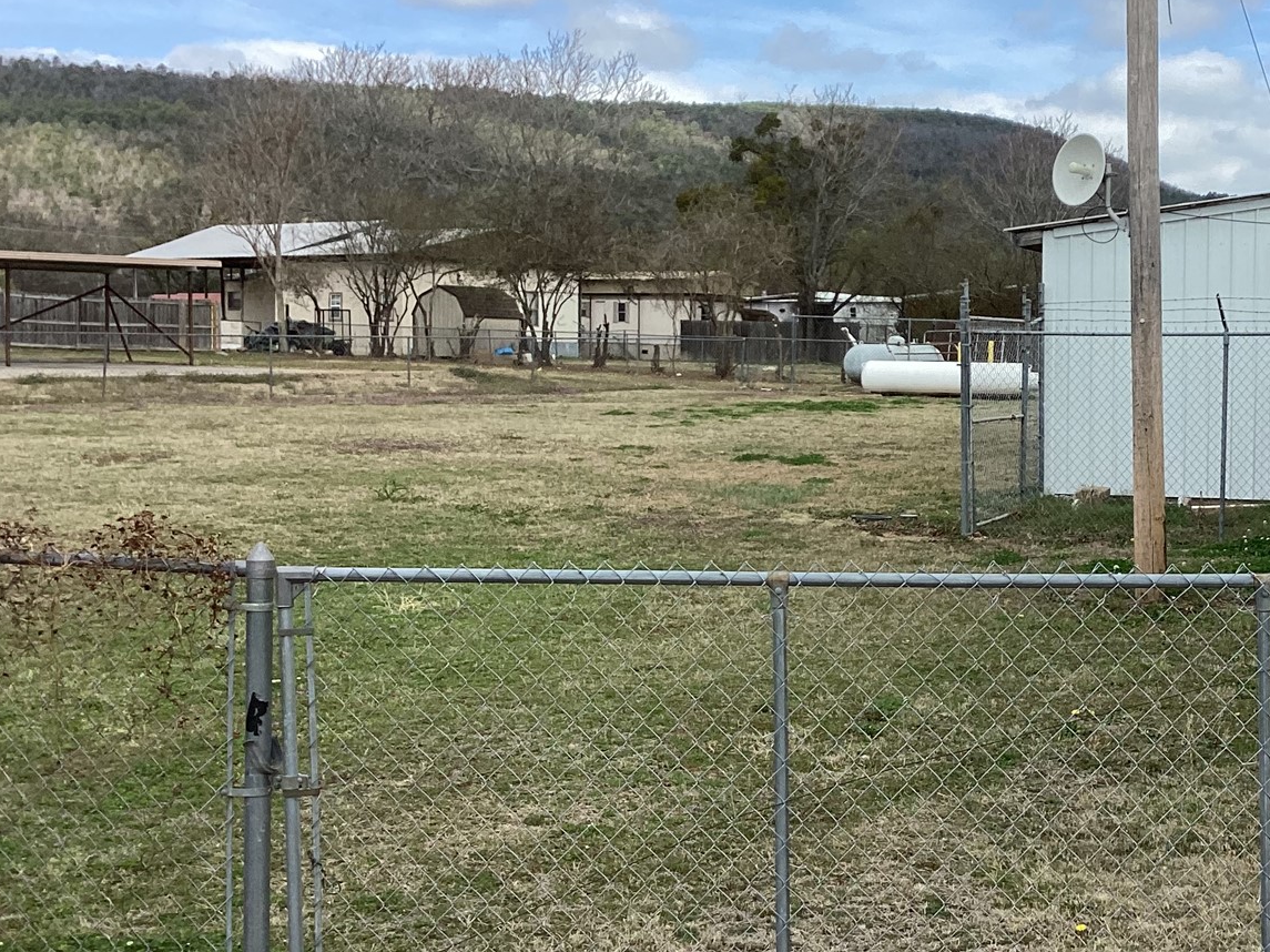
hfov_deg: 35.9
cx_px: 971
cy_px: 384
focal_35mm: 52
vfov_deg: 28.0
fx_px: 1907
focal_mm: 3.3
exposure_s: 1/1217
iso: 25
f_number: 2.4
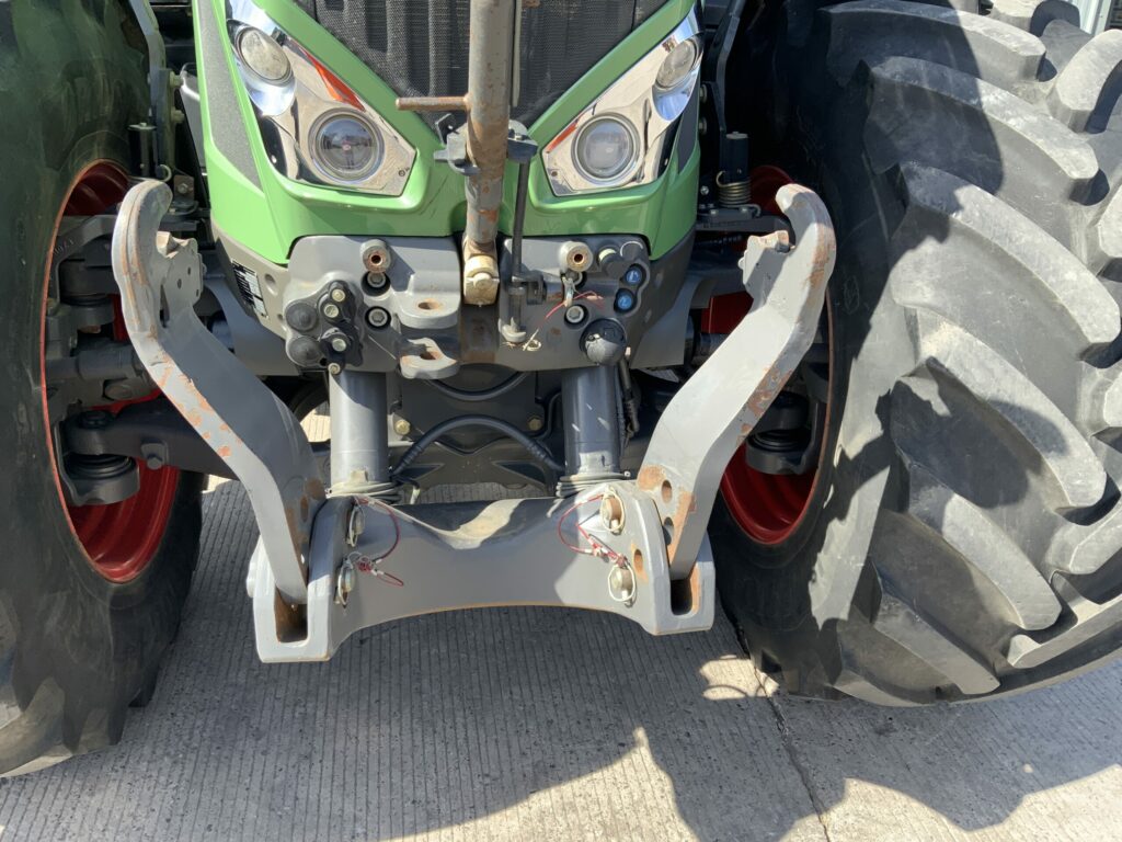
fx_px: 940
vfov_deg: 48.2
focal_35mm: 29
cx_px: 561
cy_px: 421
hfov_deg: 61.7
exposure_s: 1/307
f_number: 1.8
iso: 16
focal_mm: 3
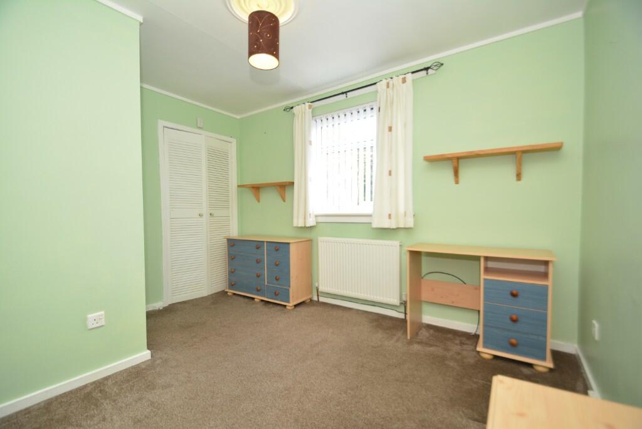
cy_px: 214
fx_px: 268
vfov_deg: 77.4
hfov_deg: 100.4
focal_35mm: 15
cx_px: 321
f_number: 4
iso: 400
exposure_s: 1/60
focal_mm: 10
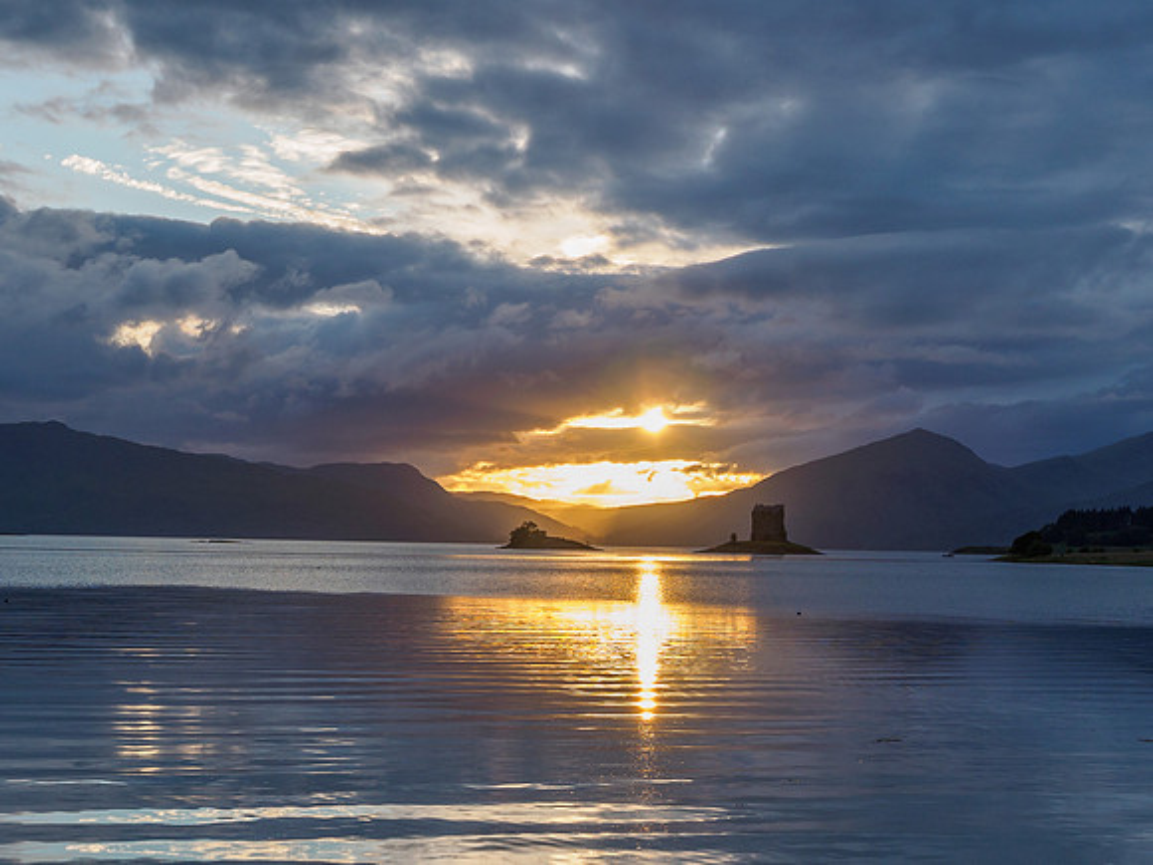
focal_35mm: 60
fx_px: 2006
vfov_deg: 23.9
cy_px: 724
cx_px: 570
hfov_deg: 32.1
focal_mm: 18
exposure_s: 1/125
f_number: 7.1
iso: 200
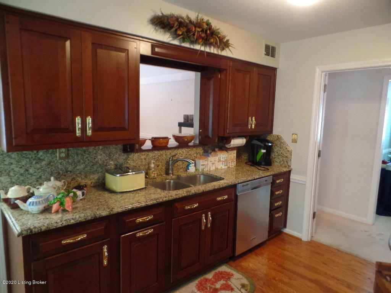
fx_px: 260
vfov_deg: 58.9
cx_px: 196
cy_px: 146
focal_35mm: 23
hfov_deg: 73.9
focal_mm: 4.1
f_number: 2.8
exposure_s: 1/20
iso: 400
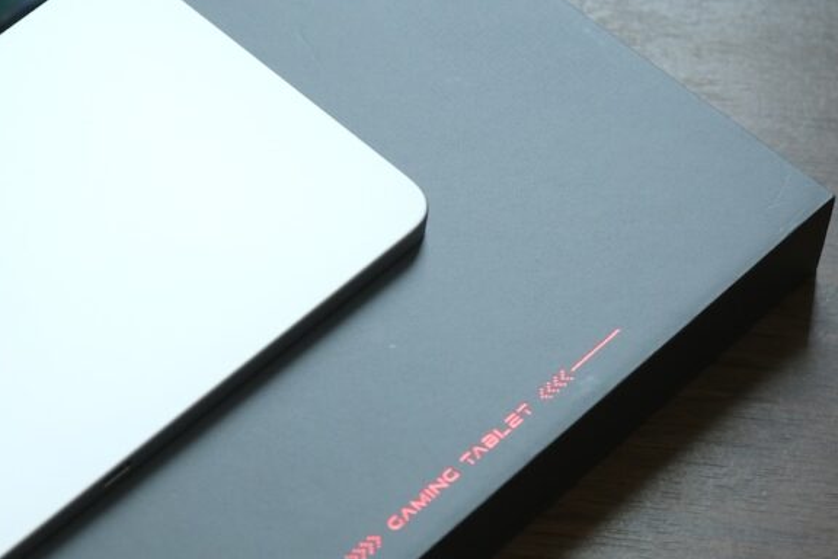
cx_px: 70
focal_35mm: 173
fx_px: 4027
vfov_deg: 7.9
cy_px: 349
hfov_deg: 11.8
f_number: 3.6
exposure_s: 1/125
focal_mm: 55
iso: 500
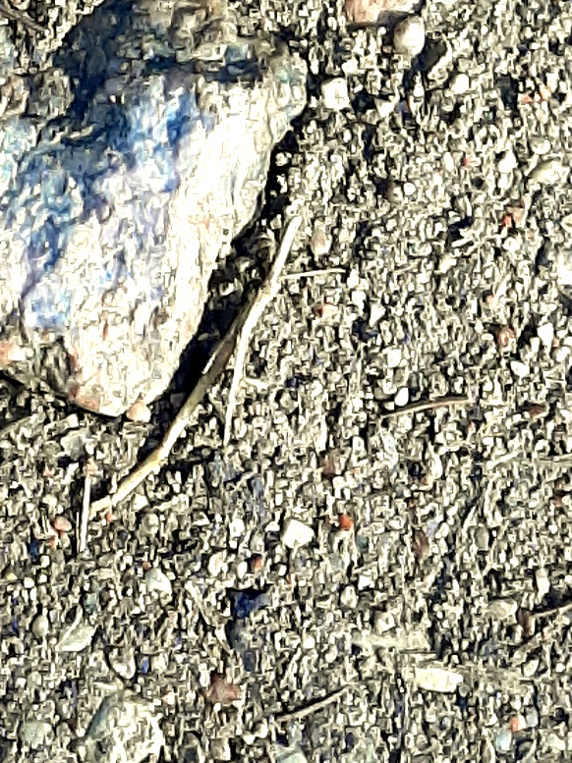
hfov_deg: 10.9
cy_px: -824
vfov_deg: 12.6
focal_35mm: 135
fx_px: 2977
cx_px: -5
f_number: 1.7
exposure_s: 1/714
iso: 40
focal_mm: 3.93
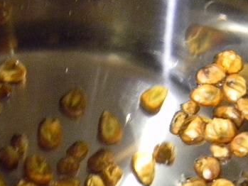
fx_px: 1398
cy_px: 92
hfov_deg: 10.1
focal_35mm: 195
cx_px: 99
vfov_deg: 7.6
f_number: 4.5
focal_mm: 15.1
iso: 567
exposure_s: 1/1.1
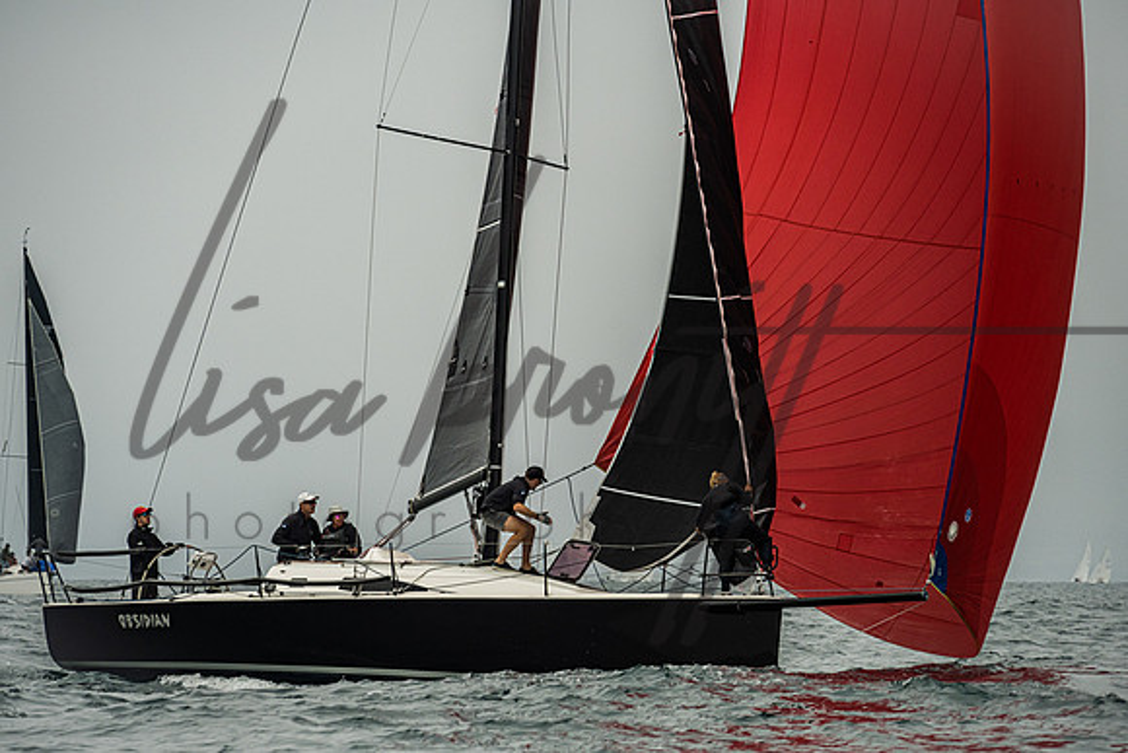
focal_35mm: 226
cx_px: 532
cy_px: 422
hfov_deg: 9.1
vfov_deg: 6.1
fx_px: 7098
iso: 400
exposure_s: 1/3200
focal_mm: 200
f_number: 6.3
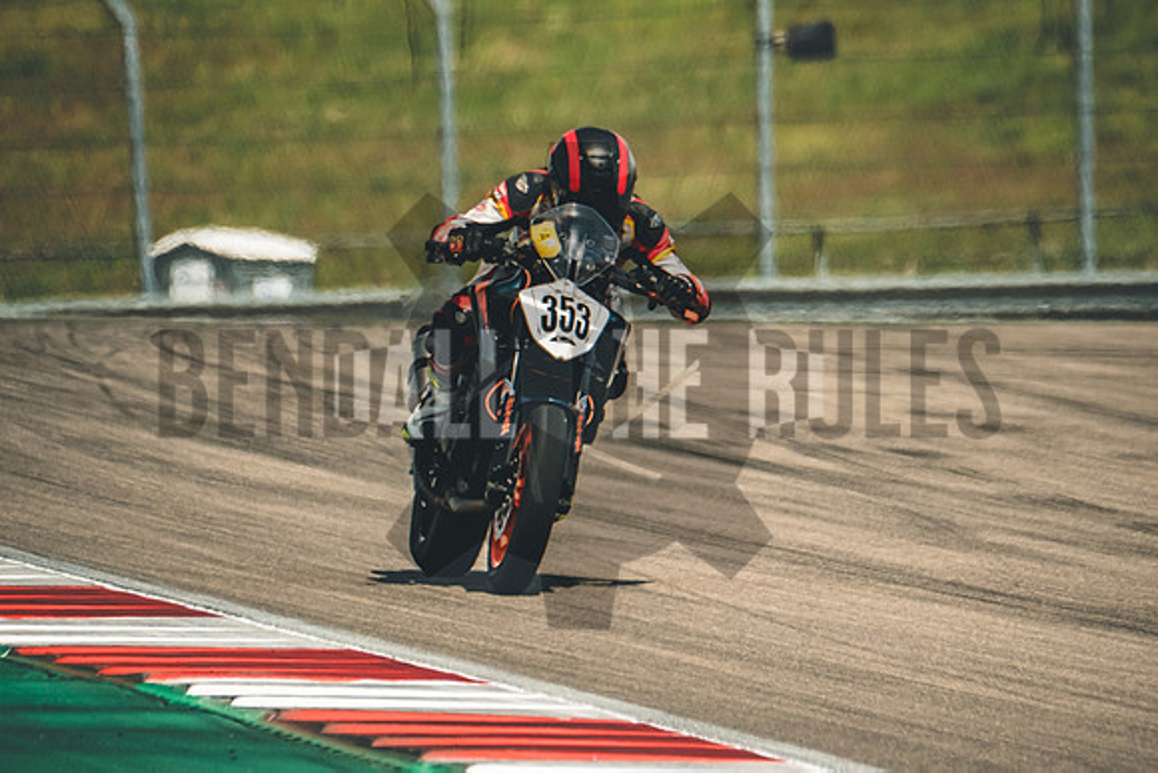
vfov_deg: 2.3
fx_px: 19304
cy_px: 386
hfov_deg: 3.4
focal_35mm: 600
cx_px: 579
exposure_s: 1/2500
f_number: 5.6
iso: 800
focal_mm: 400
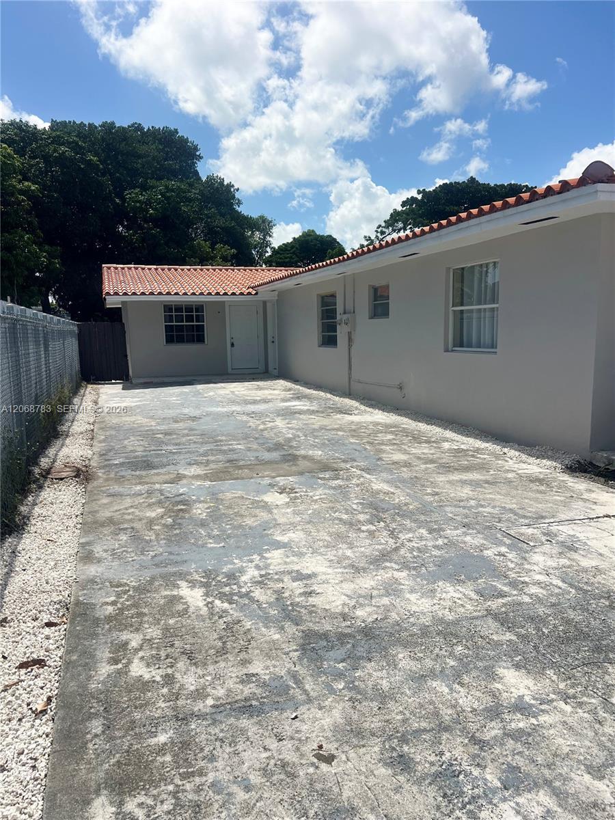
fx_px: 616
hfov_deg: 53.1
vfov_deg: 67.3
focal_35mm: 26
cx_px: 308
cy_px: 410
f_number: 1.5
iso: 50
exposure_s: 1/8000
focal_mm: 5.7
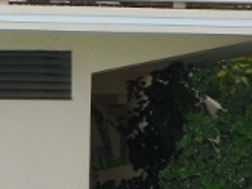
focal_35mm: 214
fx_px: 1558
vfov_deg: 6.9
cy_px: 8
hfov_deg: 9.2
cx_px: -8
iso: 64
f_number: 4
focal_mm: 7.9
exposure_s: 1/160
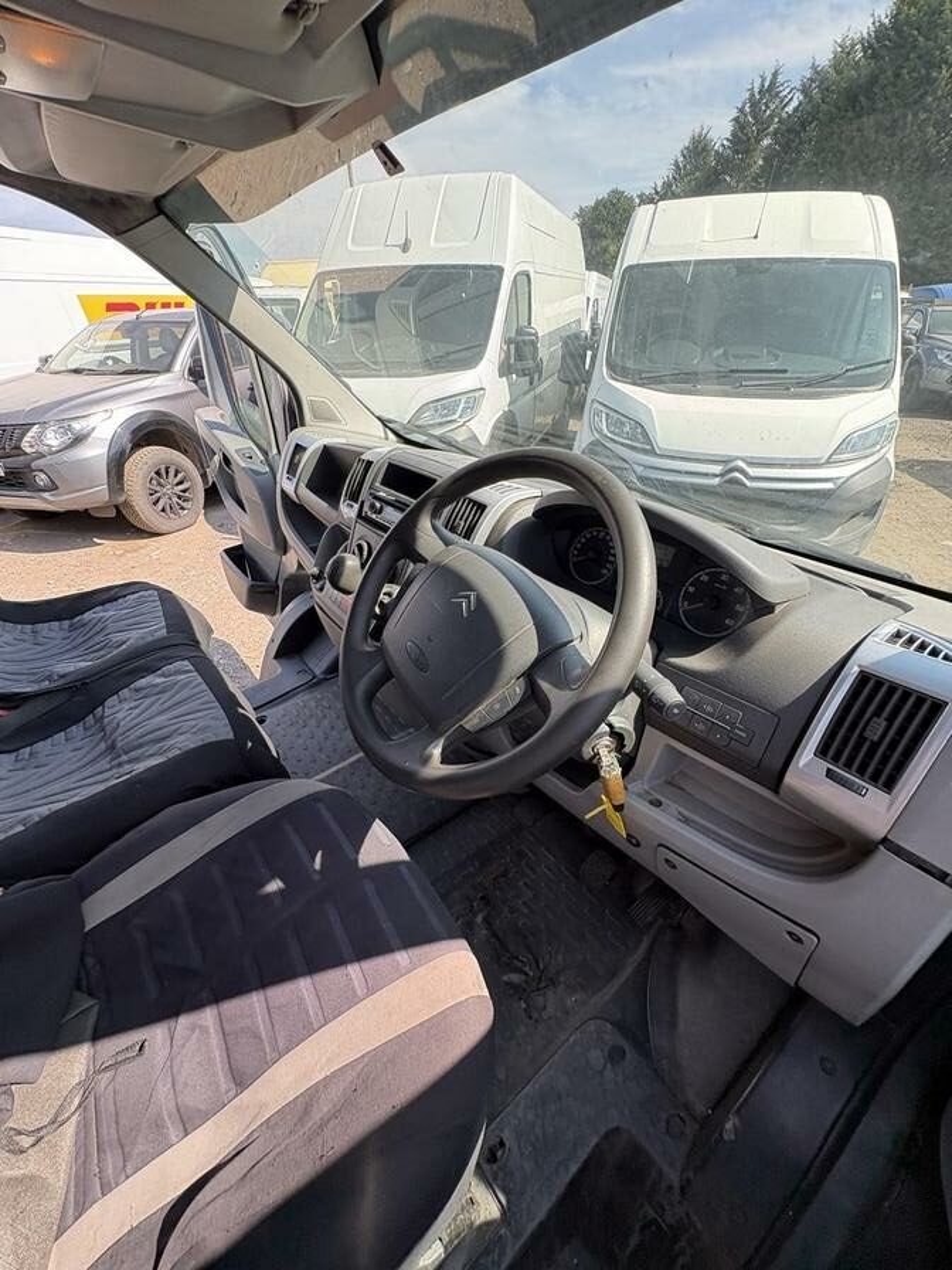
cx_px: 476
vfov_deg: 102.1
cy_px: 635
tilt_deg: -32.5
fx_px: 513
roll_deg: +2.4
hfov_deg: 85.7
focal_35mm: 14
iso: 50
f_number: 2.2
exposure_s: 1/165
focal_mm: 2.22
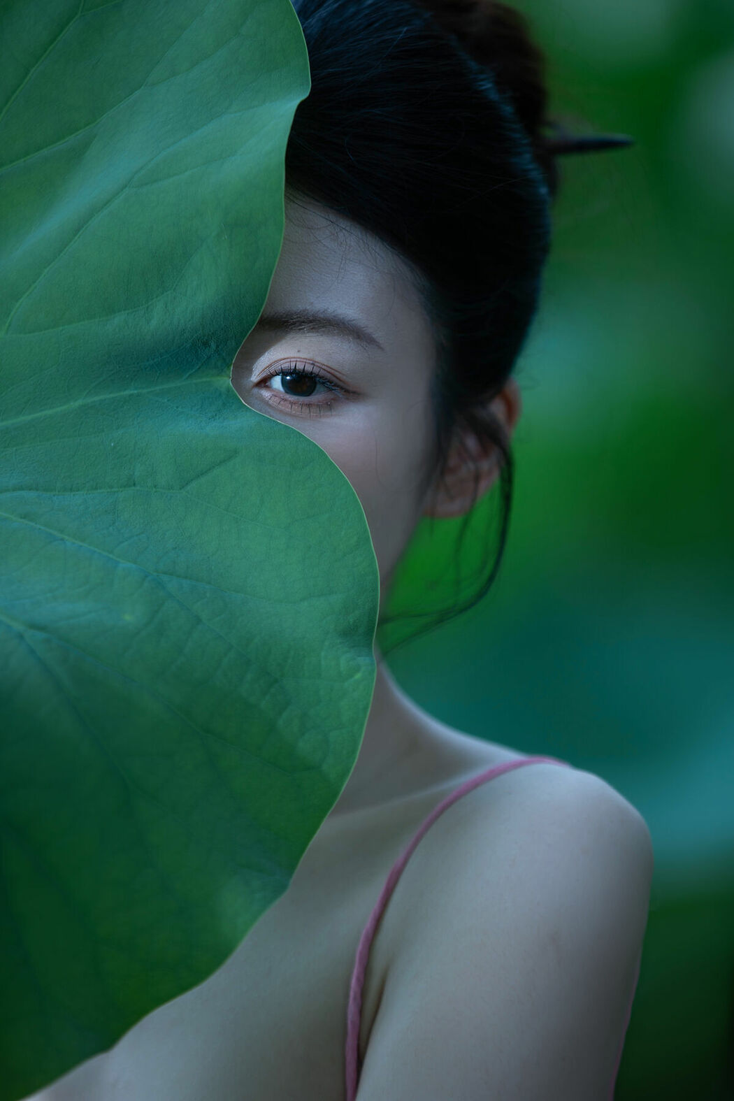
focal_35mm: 205
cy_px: 550
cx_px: 367
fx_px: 6269
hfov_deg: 6.7
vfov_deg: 10.0
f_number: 2.8
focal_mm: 200
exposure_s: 1/125
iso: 100
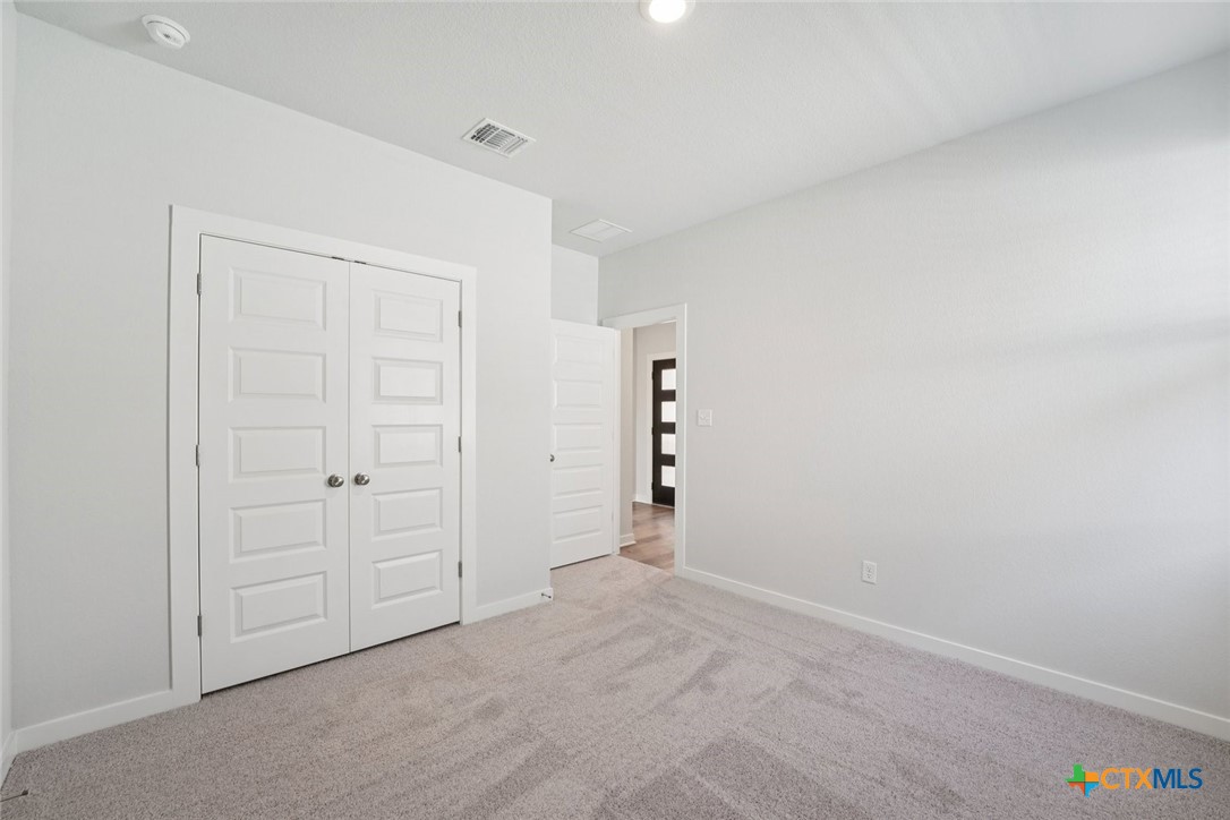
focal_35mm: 14
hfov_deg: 104.3
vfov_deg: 81.2
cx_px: 615
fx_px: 478
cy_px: 410
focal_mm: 14
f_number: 8
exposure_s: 1/15
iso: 400
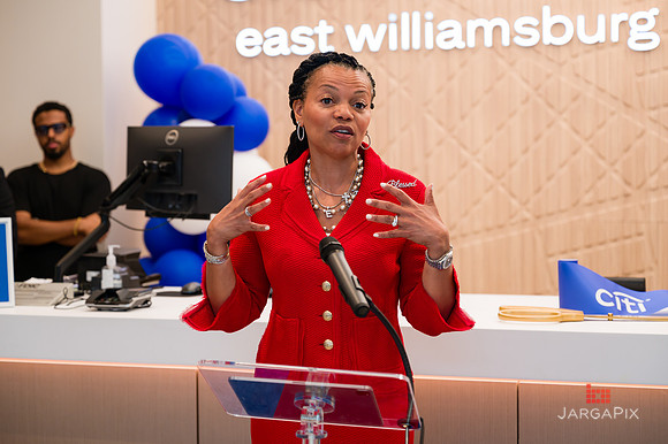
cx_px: 346
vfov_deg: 18.5
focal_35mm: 74
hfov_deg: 27.5
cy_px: 214
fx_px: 1367
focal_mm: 70
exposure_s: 1/200
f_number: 3.2
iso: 400
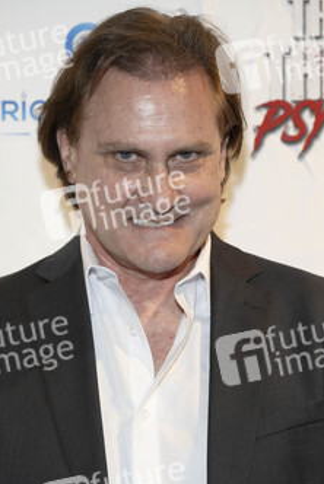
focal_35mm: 113
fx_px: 1522
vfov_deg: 18.1
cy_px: 278
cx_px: 158
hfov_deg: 12.1
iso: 800
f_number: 5.6
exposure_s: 1/200
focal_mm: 94
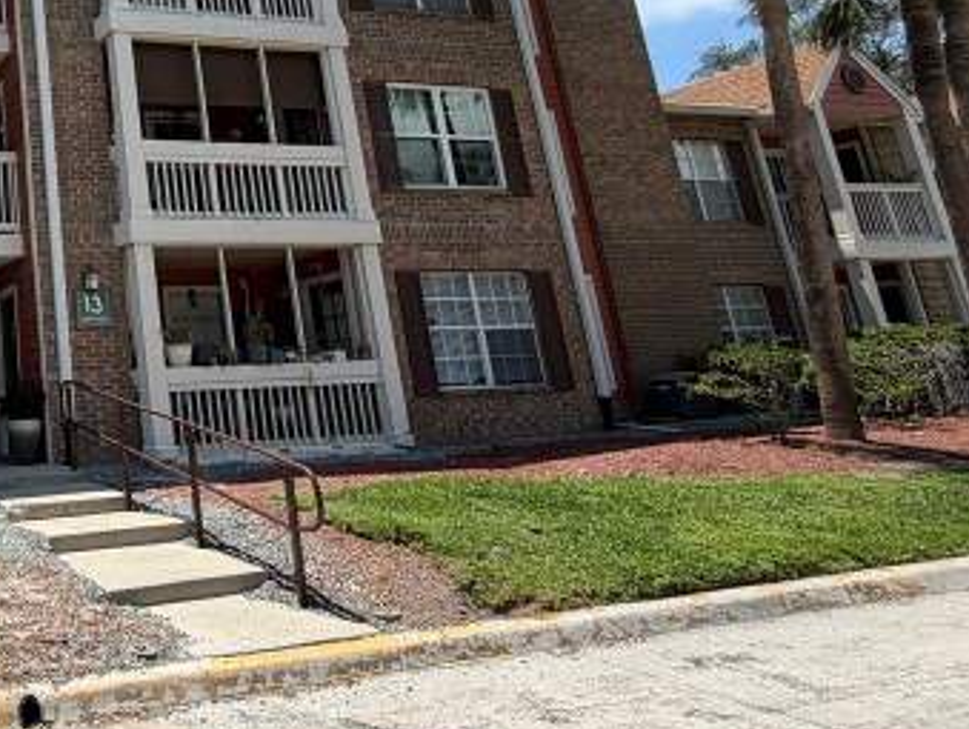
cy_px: 163
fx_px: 925
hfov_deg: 45.1
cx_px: -37
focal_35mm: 33
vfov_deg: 41.5
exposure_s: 1/770
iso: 20
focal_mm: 2.22
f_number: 2.2
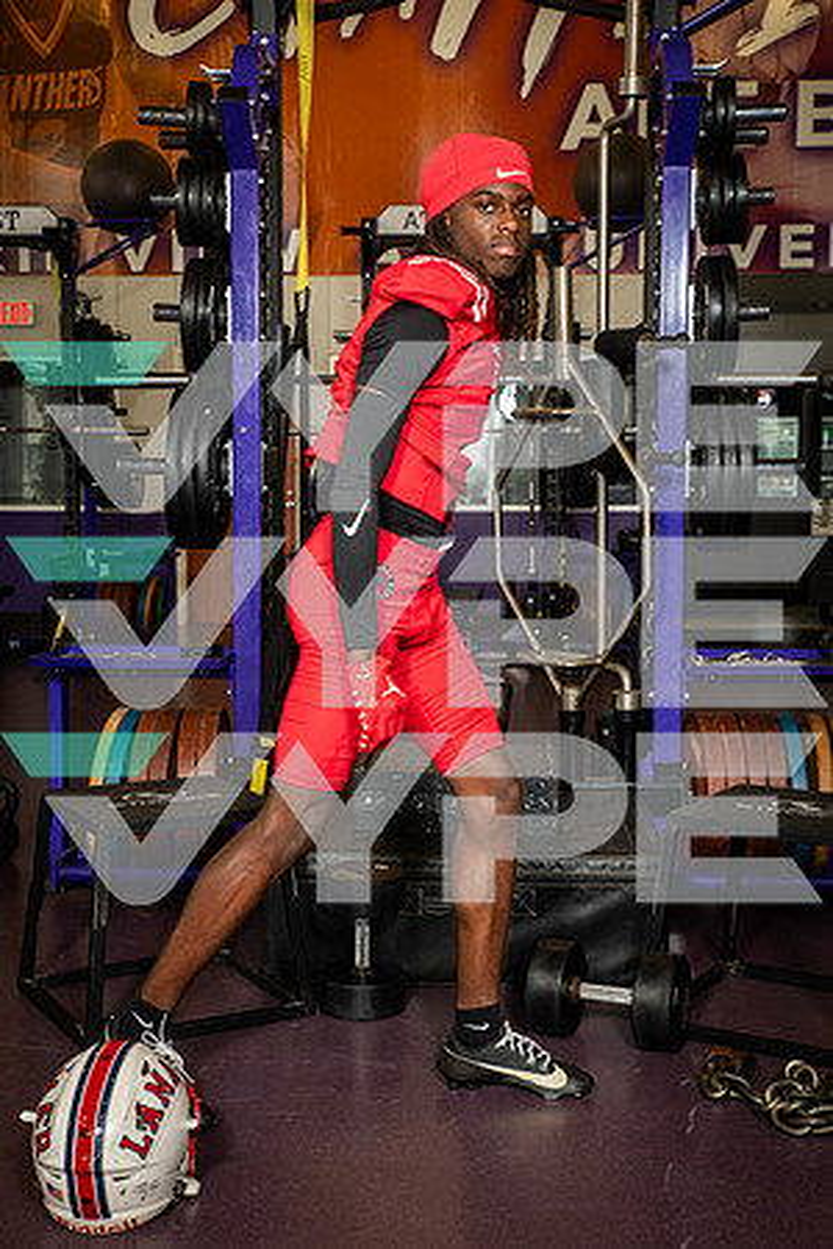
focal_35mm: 48
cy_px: 624
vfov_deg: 41.1
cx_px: 416
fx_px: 1666
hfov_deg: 28.1
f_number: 7.1
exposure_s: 1/250
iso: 800
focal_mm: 48
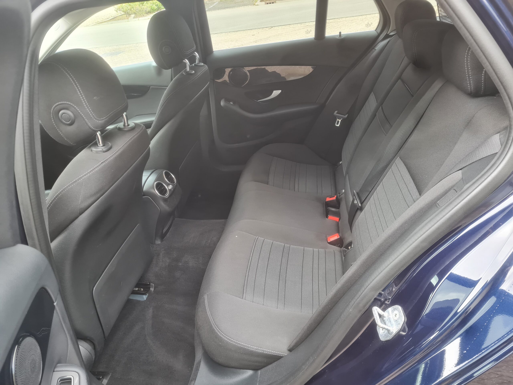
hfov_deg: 67.3
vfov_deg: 53.1
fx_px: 385
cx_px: 256
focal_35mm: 26
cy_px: 192
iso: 200
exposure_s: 1/100
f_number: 1.8
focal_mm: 5.4
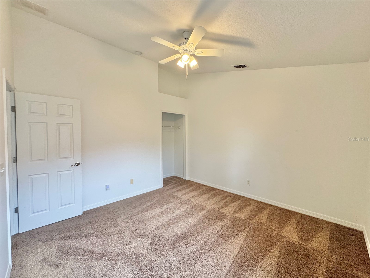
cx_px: 185
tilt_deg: -1.3
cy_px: 139
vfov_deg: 85.7
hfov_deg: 102.1
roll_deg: +0.4
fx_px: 150
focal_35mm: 14
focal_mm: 2.22
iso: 200
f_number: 2.2
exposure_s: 1/120
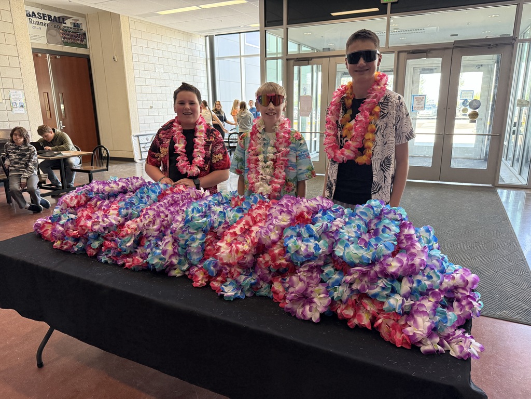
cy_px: 200
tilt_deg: -12.5
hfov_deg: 71.6
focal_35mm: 24
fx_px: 368
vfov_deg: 56.8
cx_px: 266
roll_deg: +0.9
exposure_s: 1/120
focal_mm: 6.76
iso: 320
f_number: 1.78
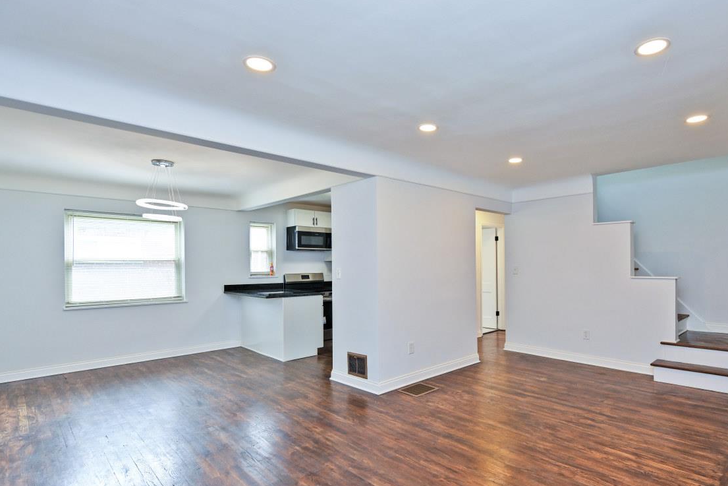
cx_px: 430
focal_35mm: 19
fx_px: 384
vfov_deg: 64.5
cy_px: 260
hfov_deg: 86.0
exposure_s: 1/80
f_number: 5
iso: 200
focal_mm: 14
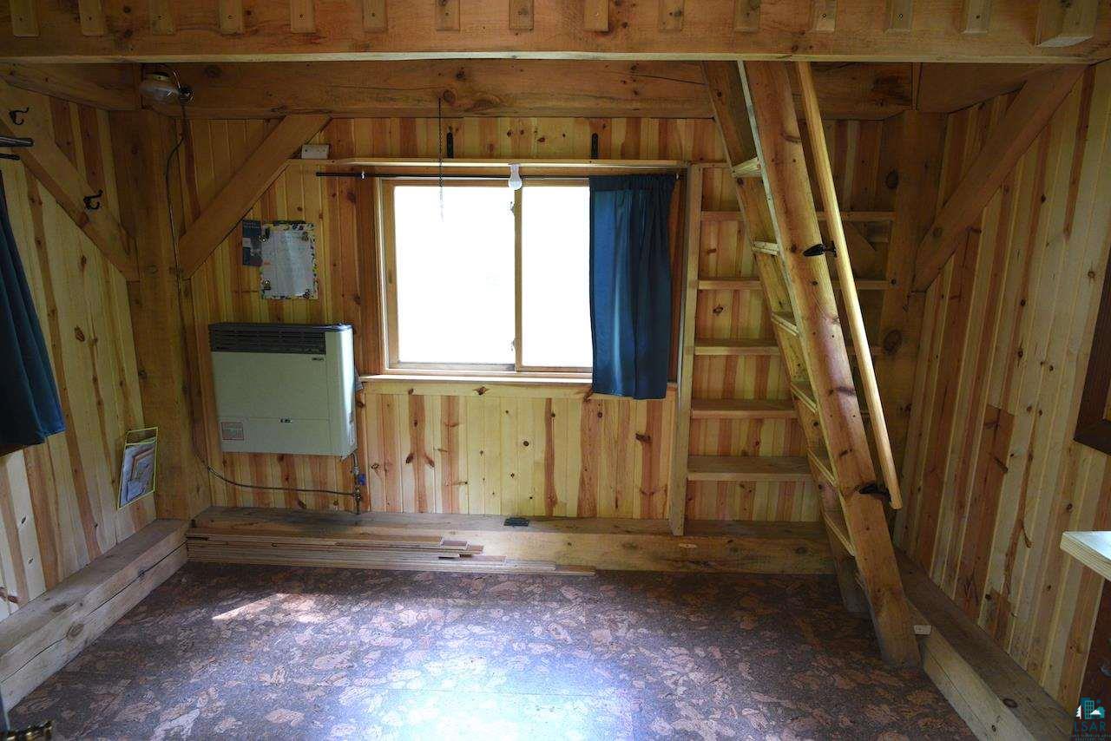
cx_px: 556
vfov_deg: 62.0
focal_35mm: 20
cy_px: 370
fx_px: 617
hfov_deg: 84.0
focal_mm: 20
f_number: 6.3
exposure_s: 1/8
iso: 2000
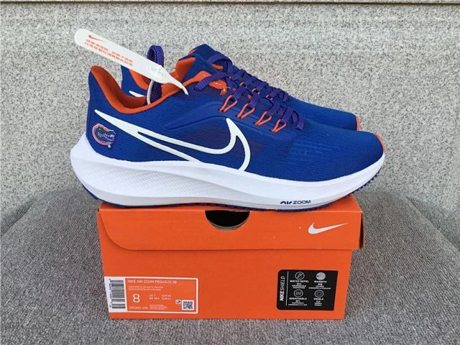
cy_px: 172
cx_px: 230
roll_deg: +0.3
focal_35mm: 31
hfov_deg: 58.4
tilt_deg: -20.6
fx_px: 412
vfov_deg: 45.4
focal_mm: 3.3
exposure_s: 1/100
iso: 25
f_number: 2.4
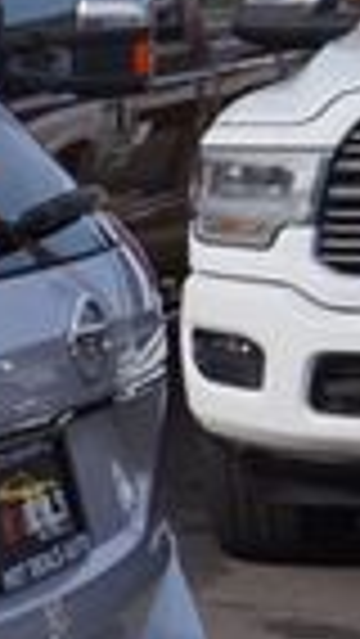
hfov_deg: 6.9
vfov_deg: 14.9
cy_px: 598
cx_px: -1004
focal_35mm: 142
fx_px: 2407
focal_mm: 20
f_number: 11
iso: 100
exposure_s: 1/160
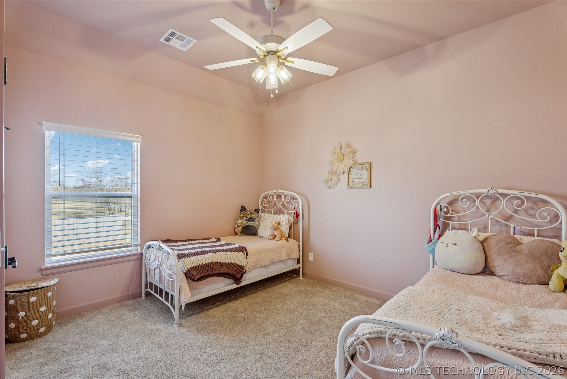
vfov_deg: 73.8
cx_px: 284
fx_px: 252
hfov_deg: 96.7
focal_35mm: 16
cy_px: 190
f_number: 8
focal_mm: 16
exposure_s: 1/20
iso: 800
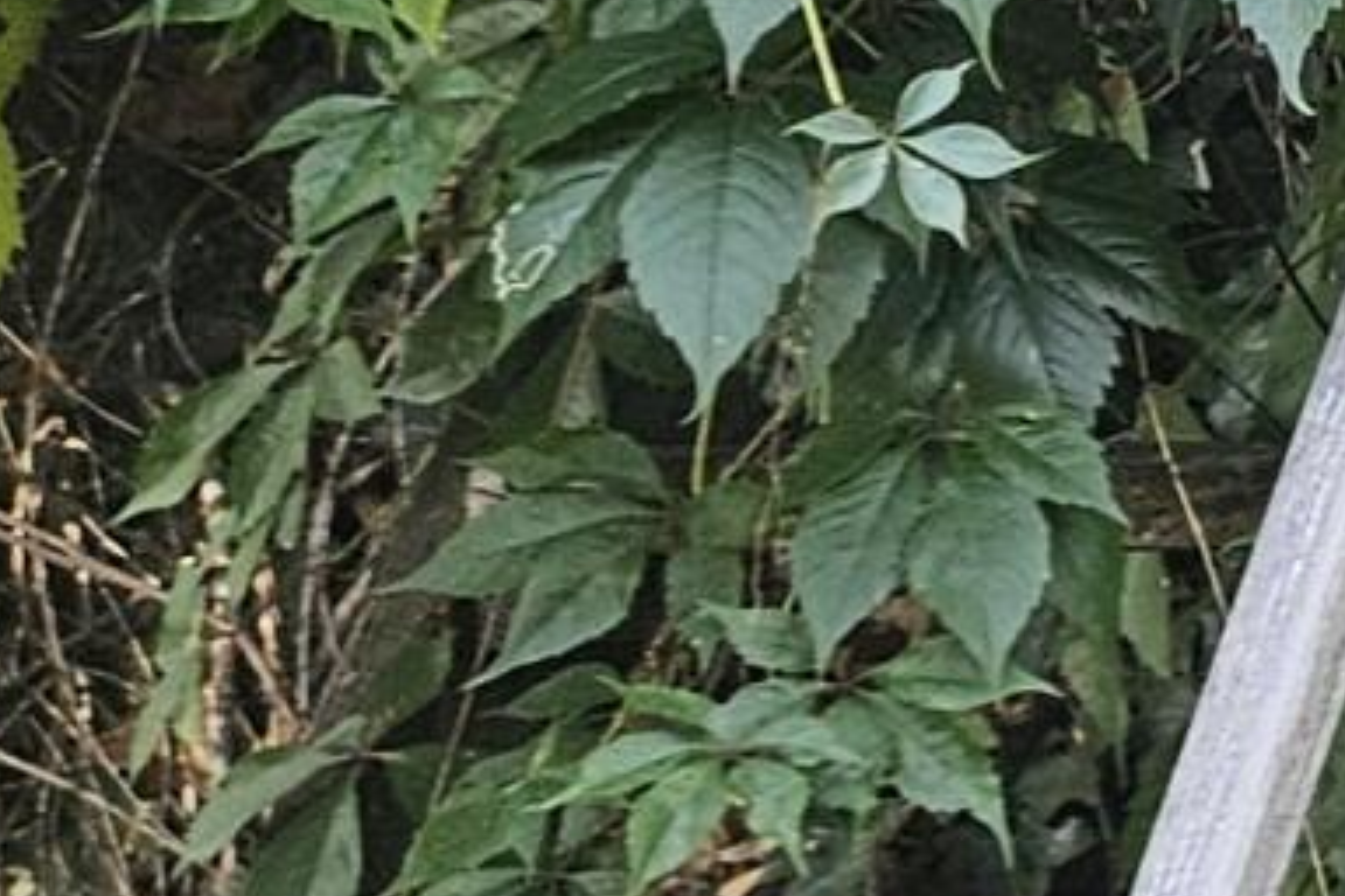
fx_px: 6986
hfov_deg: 8.8
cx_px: 4196
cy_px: -766
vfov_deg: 7.1
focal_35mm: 187
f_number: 1.8
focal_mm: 5.4
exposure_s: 1/207
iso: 50
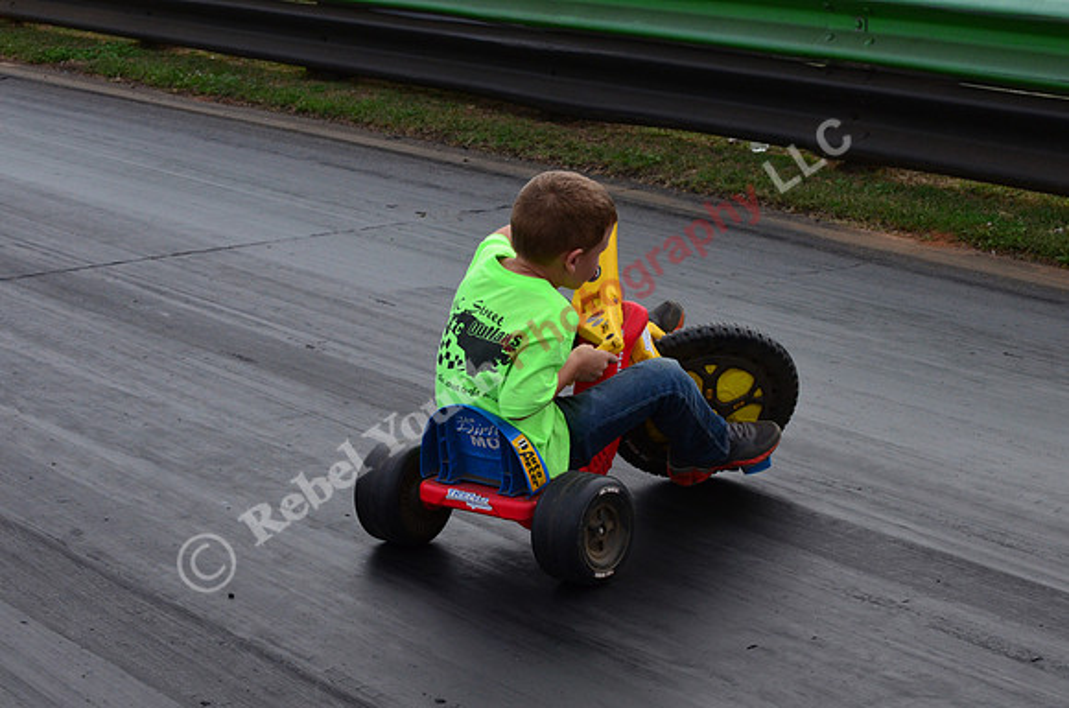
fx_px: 2444
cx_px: 534
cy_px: 354
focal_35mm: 82
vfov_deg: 16.5
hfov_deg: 24.7
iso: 1000
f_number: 13
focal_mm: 55
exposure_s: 1/640
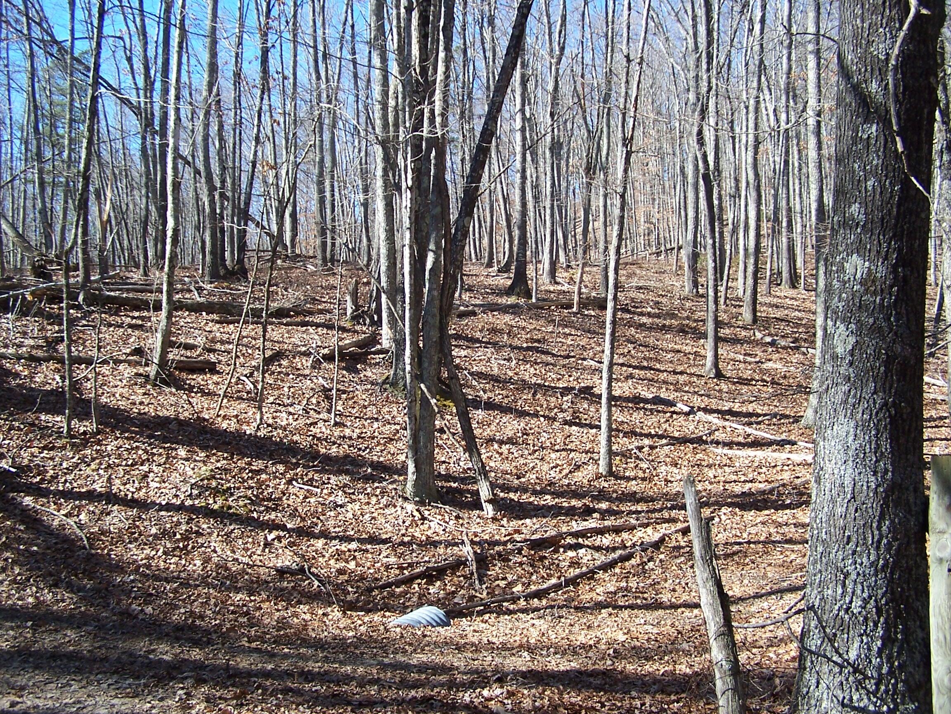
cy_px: 357
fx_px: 1044
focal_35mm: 38
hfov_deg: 49.0
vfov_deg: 37.7
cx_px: 476
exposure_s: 1/250
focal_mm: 6.3
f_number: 2.8
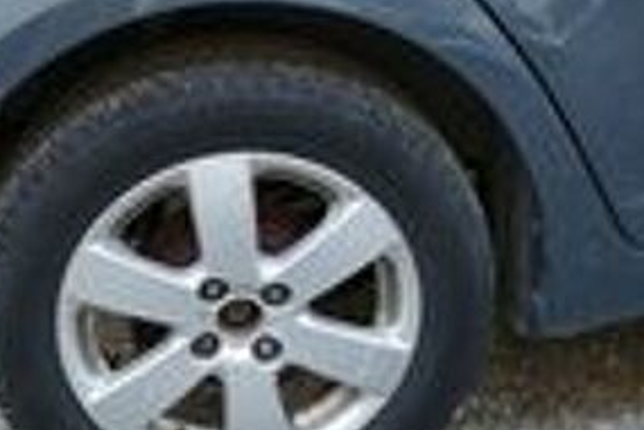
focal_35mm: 106
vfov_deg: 12.9
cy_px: 313
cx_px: 294
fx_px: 1896
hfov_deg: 19.3
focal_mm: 22.94
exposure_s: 1/100
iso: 125
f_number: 3.6
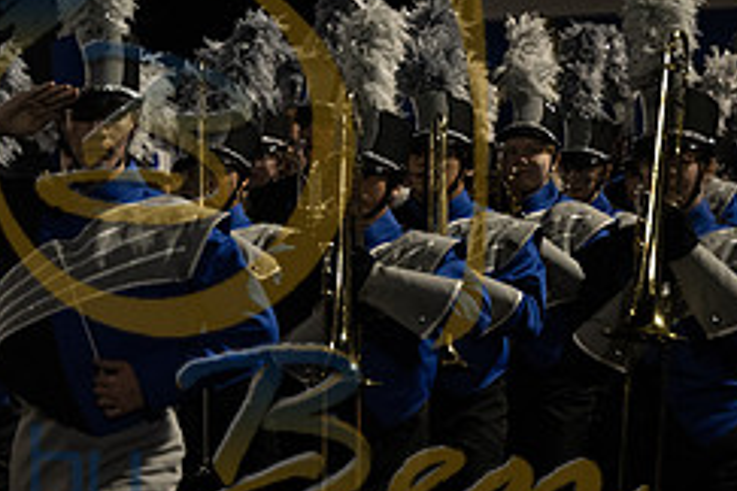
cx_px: 109
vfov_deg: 8.2
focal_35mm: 167
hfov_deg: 12.2
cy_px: 223
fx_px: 3419
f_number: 2.8
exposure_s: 1/800
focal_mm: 70
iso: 3200
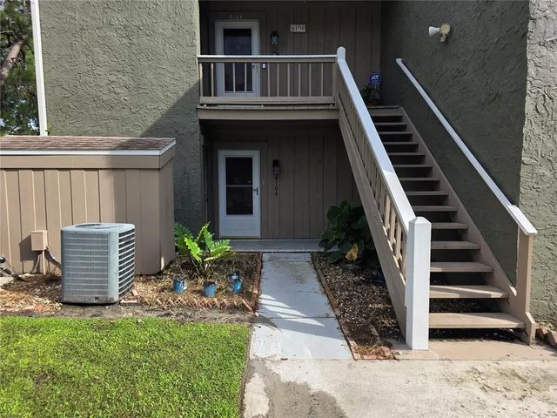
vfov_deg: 58.9
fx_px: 370
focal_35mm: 23
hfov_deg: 73.9
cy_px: 209
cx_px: 278
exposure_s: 1/1834
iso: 80
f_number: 1.7
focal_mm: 6.3
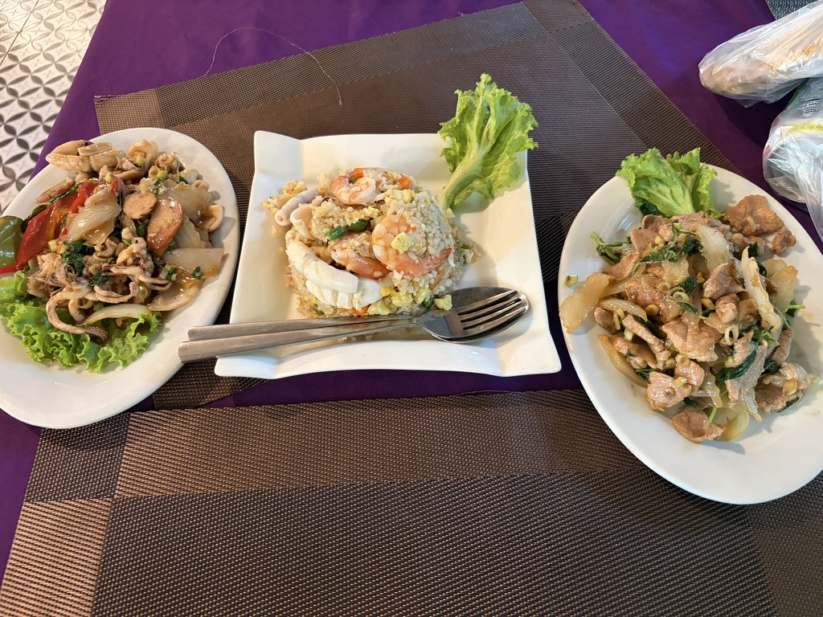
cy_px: 308
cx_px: 412
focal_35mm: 26
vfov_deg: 53.1
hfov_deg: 67.3
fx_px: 618
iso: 500
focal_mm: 5.96
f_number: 1.6
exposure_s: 1/53
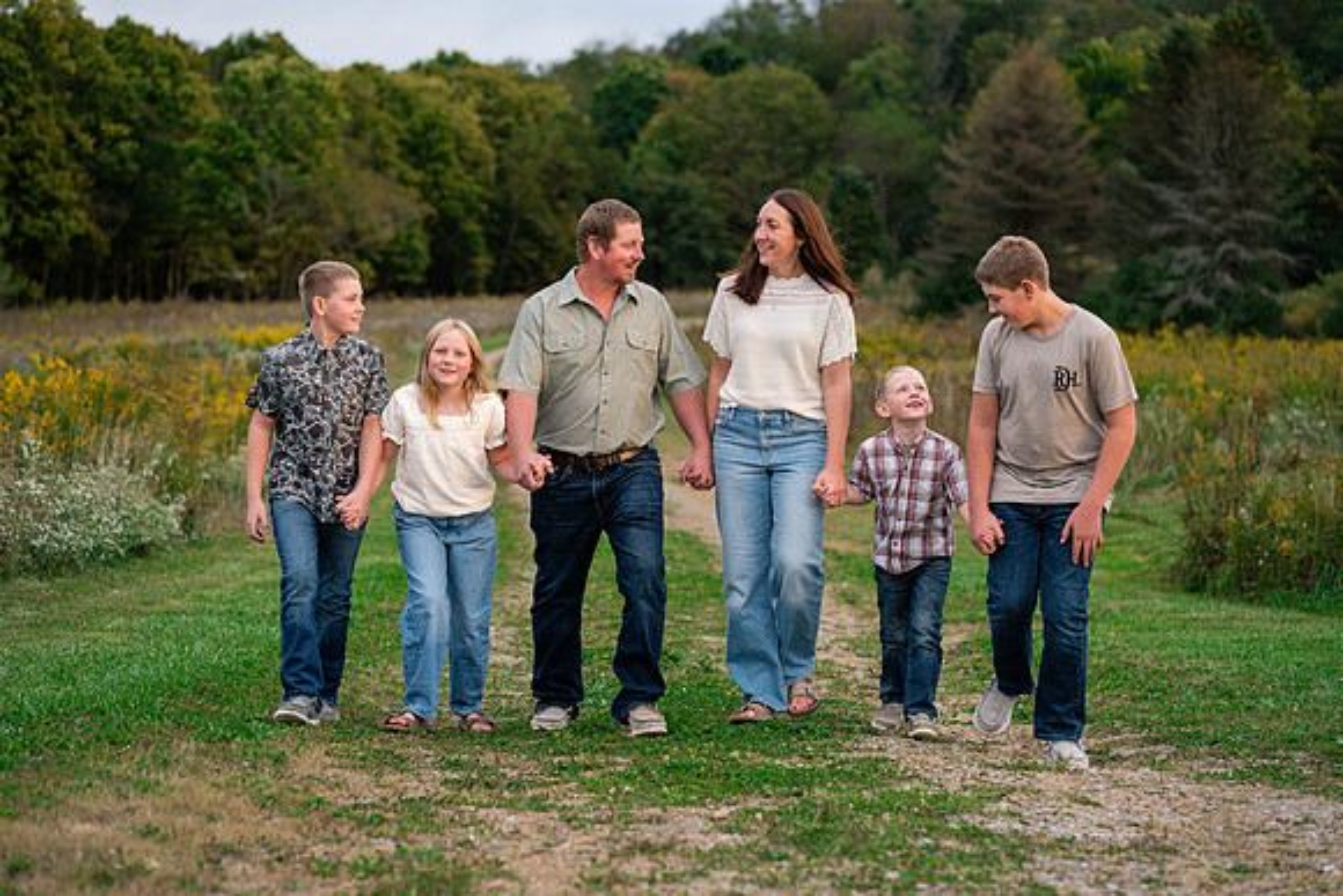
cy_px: 448
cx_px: 672
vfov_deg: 16.1
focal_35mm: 85
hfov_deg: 23.9
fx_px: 3172
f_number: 3.2
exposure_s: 1/250
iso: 640
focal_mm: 85
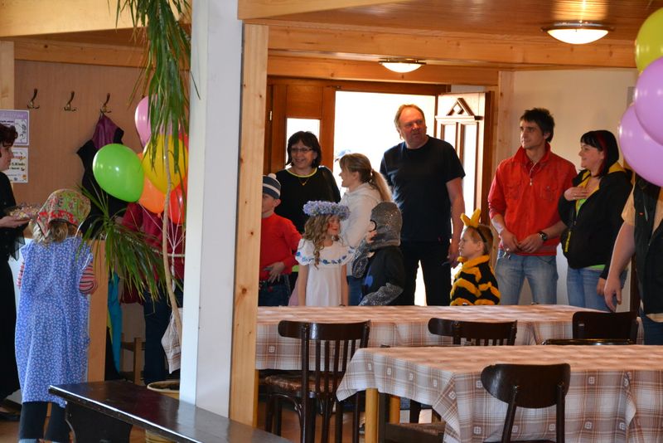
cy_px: 222
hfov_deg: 20.6
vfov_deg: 13.8
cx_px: 332
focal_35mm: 99
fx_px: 1824
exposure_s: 1/60
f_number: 5.3
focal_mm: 66
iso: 2200
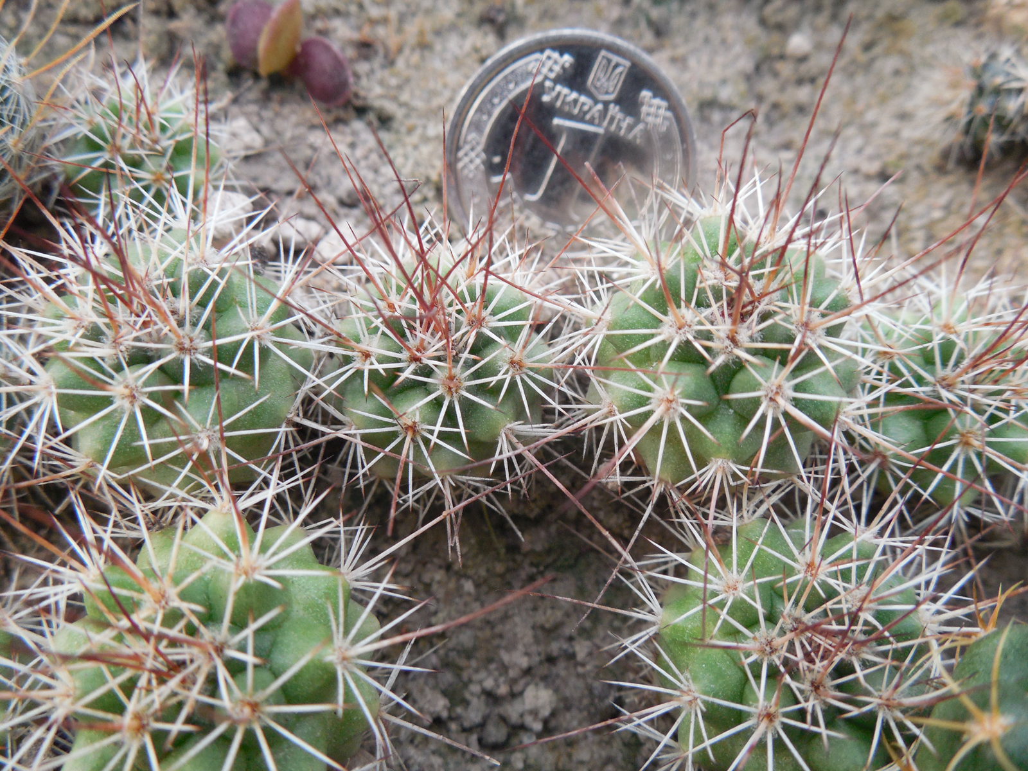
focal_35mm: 31
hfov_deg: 58.4
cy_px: 386
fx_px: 921
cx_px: 514
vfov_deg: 45.4
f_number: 3.6
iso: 250
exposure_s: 1/30
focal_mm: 5.6
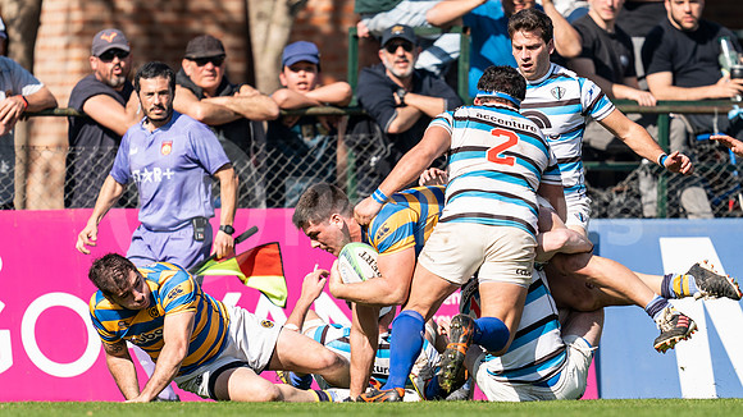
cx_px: 391
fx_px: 13664
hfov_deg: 3.1
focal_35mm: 694
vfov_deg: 1.8
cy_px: 273
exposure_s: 1/1250
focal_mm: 400
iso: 100
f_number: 2.8
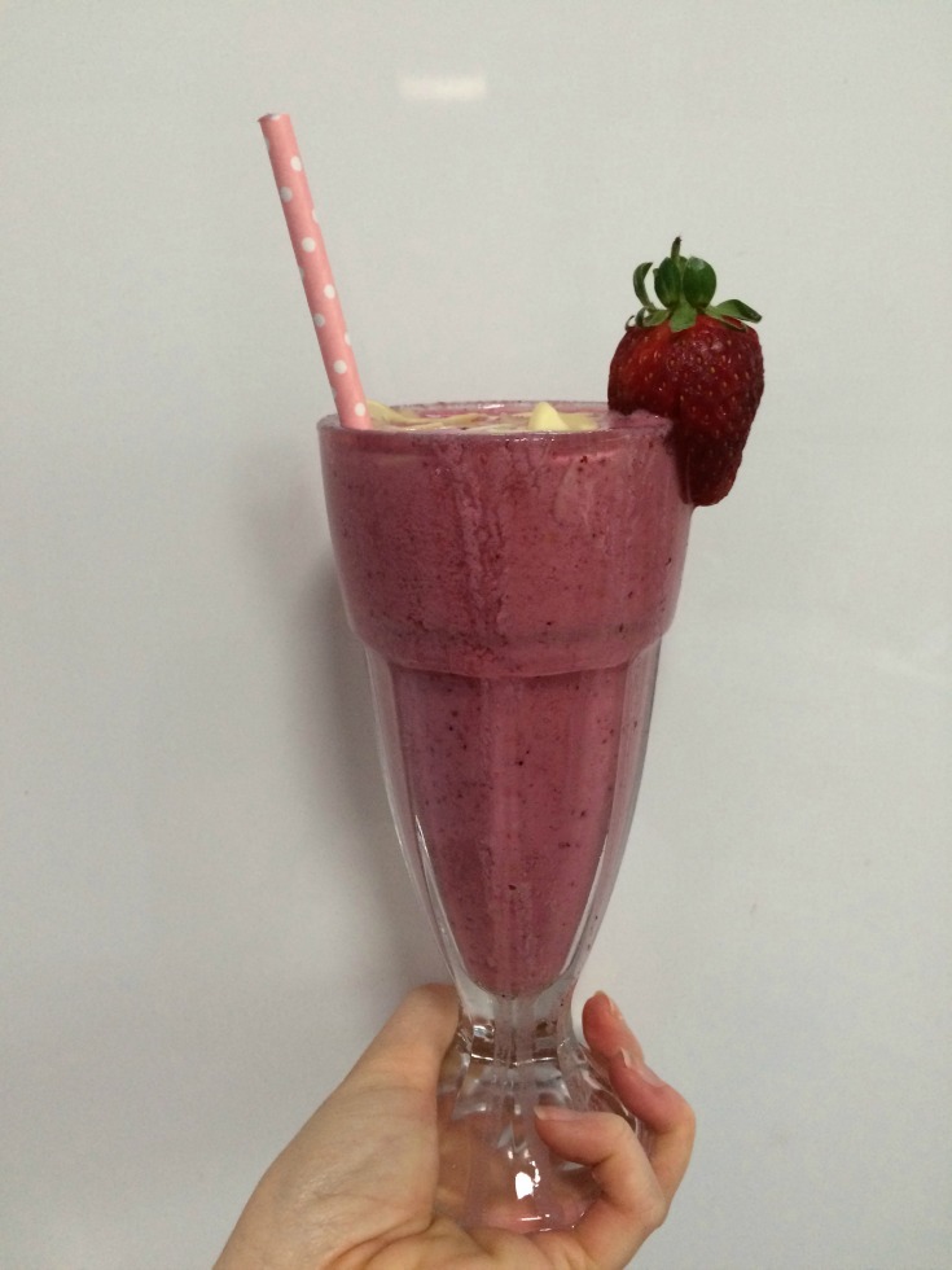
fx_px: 1063
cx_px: 476
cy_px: 635
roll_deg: +3.4
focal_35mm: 29
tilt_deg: -13.8
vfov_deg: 61.7
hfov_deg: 48.2
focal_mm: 4.15
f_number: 2.2
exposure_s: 1/30
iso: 200
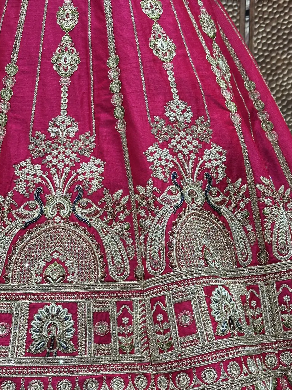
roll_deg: -1.2
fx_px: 697
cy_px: 203
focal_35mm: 62
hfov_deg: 23.6
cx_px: 151
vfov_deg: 31.2
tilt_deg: -2.7
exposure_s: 1/100
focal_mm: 6.86
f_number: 1.78
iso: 80
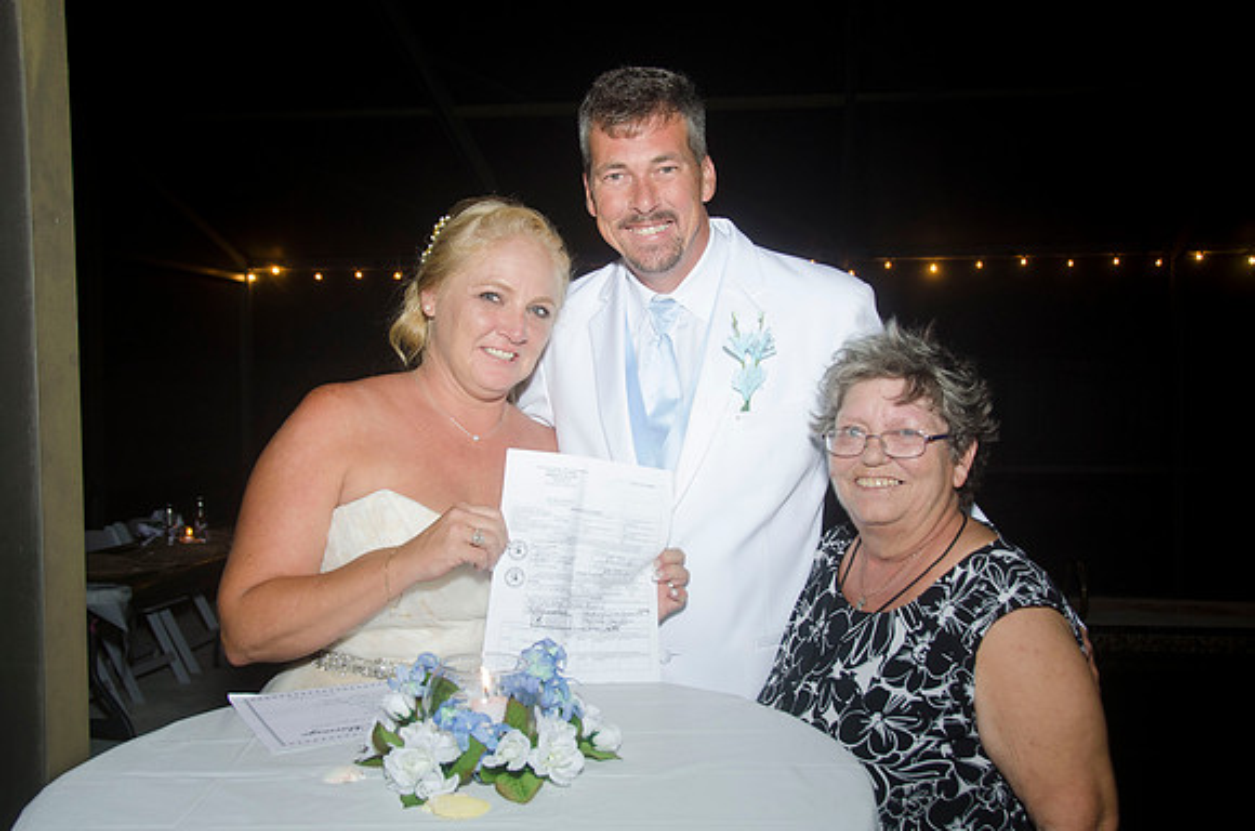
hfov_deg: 49.6
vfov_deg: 34.1
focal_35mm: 39
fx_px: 1357
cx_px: 628
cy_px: 416
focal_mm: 26
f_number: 5.6
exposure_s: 1/60
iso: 400
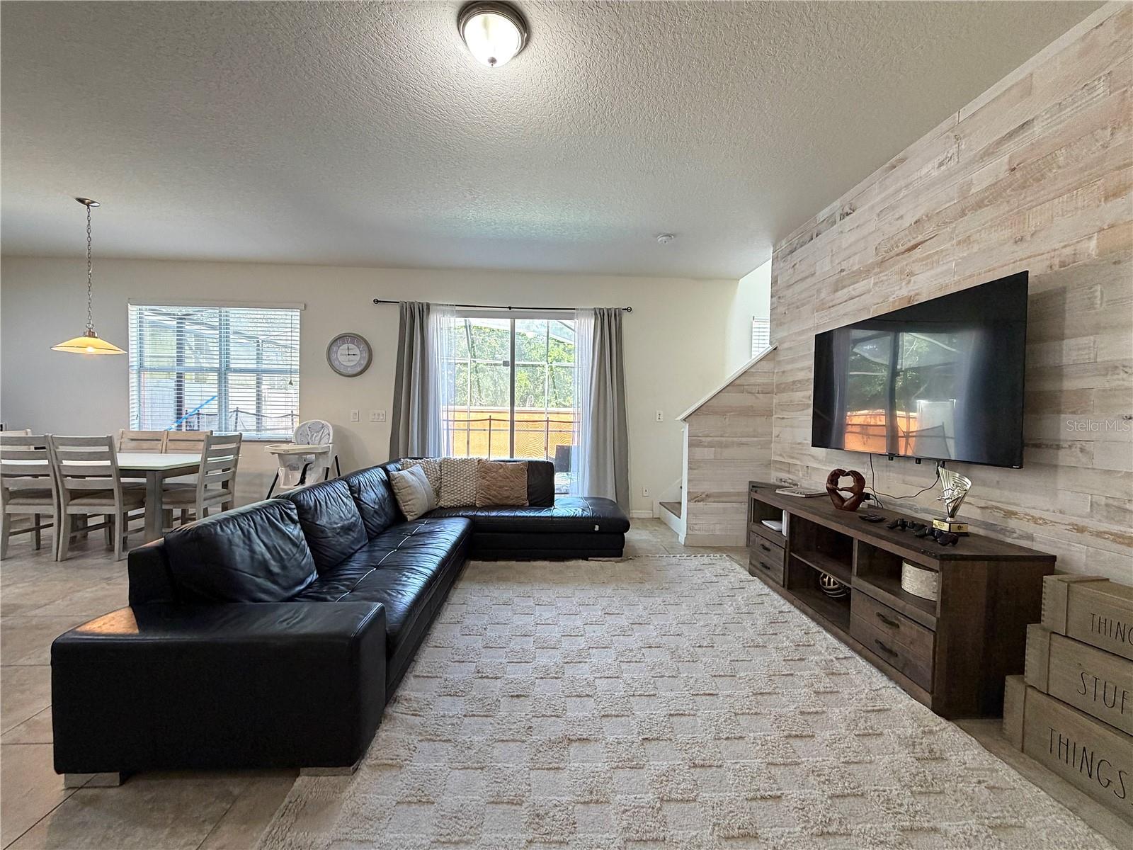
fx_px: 458
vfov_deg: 85.7
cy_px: 425
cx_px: 566
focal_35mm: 14
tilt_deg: -0.9
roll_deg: -0.7
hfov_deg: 102.1
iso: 200
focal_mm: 2.22
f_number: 2.2
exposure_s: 1/60
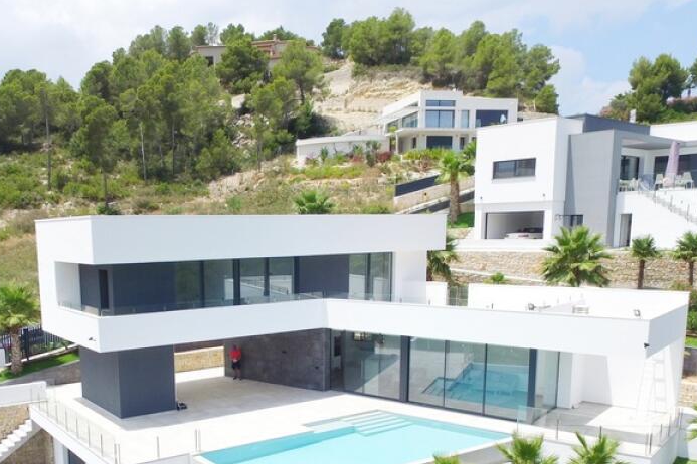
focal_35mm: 36
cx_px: 233
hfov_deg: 52.1
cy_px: 354
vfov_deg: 35.9
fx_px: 697
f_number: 2.8
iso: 100
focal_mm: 3.61
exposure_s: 1/971
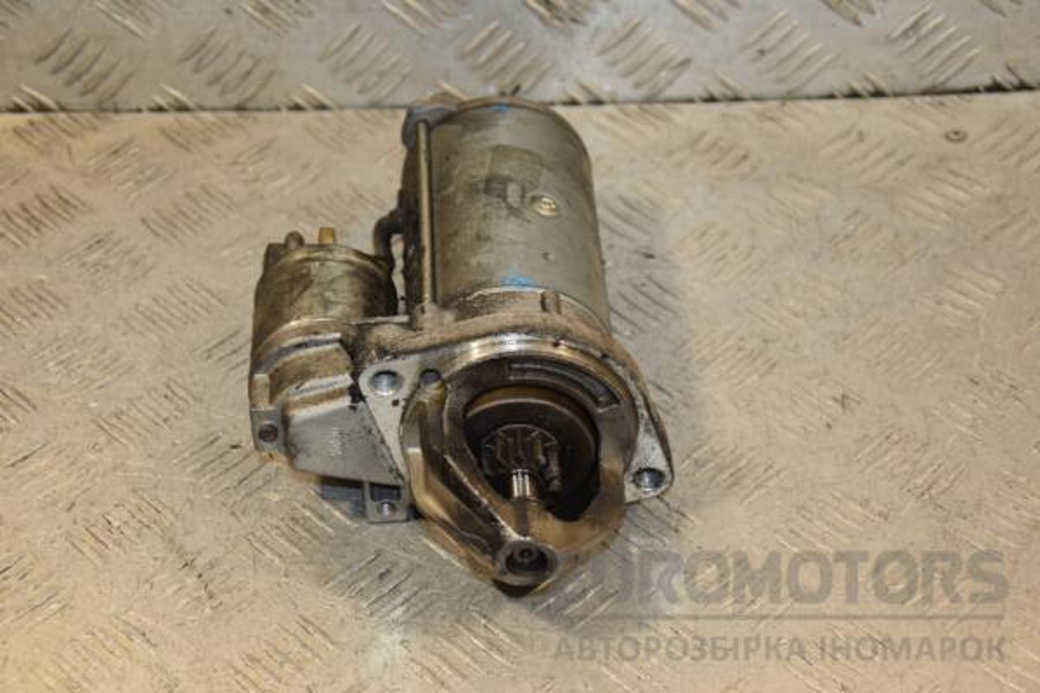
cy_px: 346
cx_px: 520
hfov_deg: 26.0
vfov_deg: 17.5
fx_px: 2253
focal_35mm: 78
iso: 800
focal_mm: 52
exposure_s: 1/160
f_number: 5
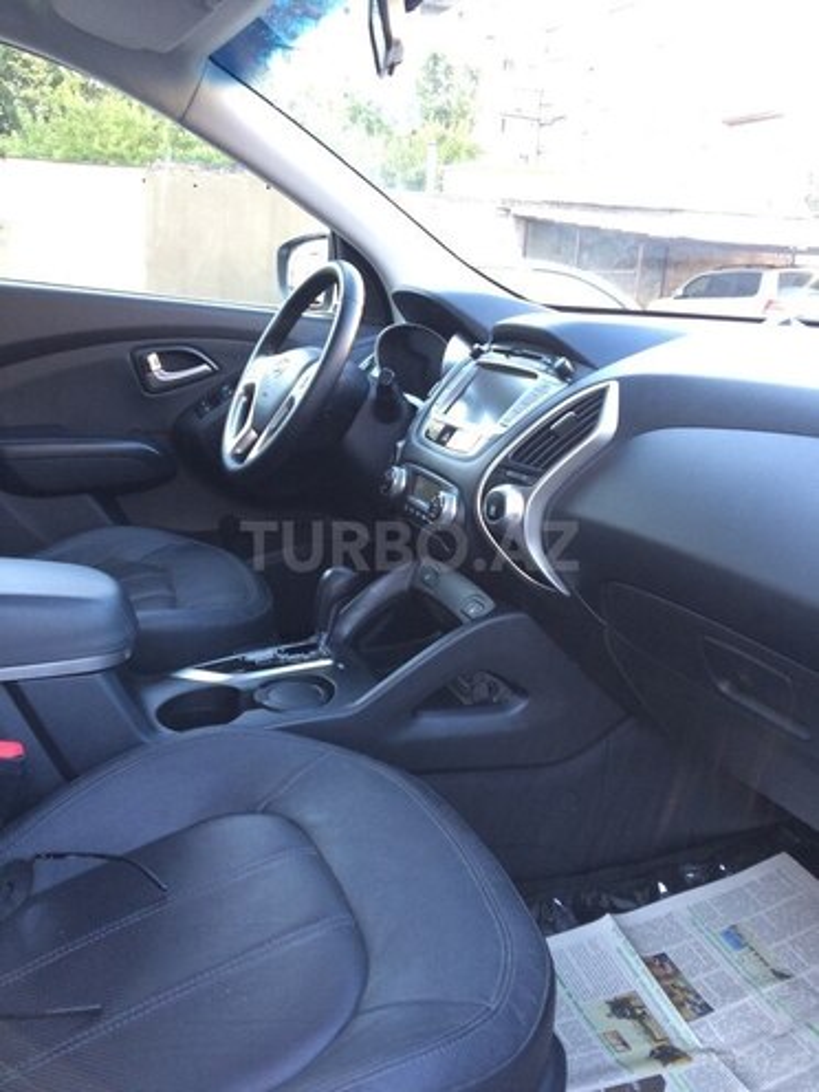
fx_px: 915
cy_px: 546
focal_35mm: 29
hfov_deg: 48.2
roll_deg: -0.7
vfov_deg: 61.7
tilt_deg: -15.4
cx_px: 410
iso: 80
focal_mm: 4.15
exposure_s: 1/33
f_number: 2.2
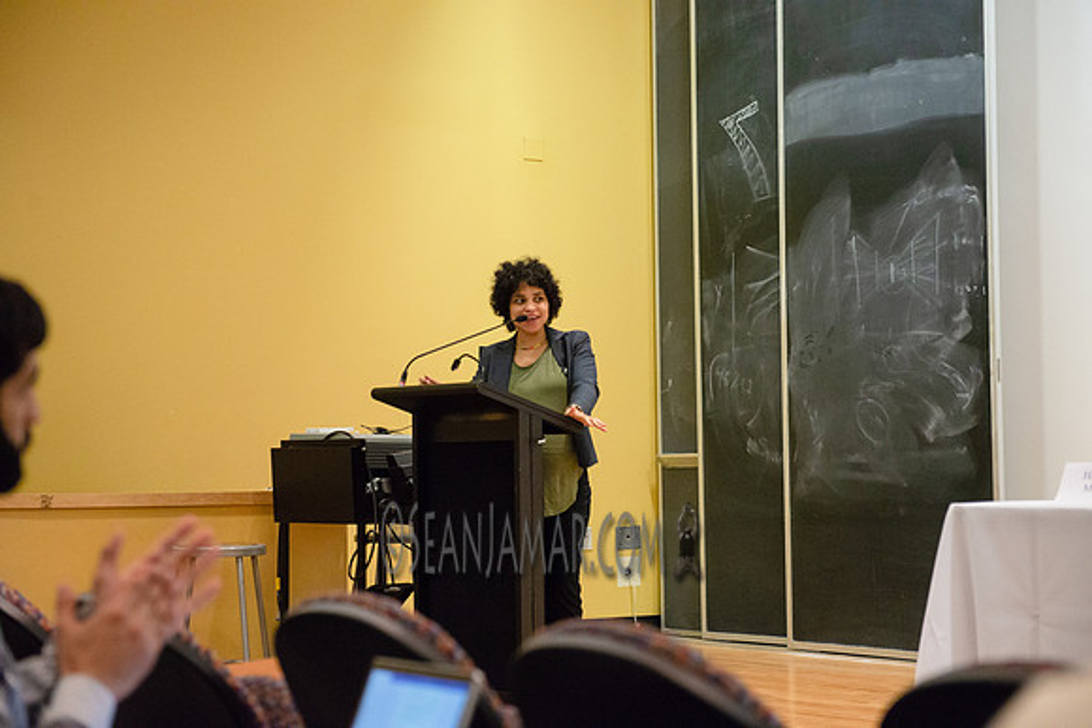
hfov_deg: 28.8
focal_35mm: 70
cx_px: 546
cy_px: 364
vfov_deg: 19.5
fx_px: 2124
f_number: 4
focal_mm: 70
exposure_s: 1/320
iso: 4000
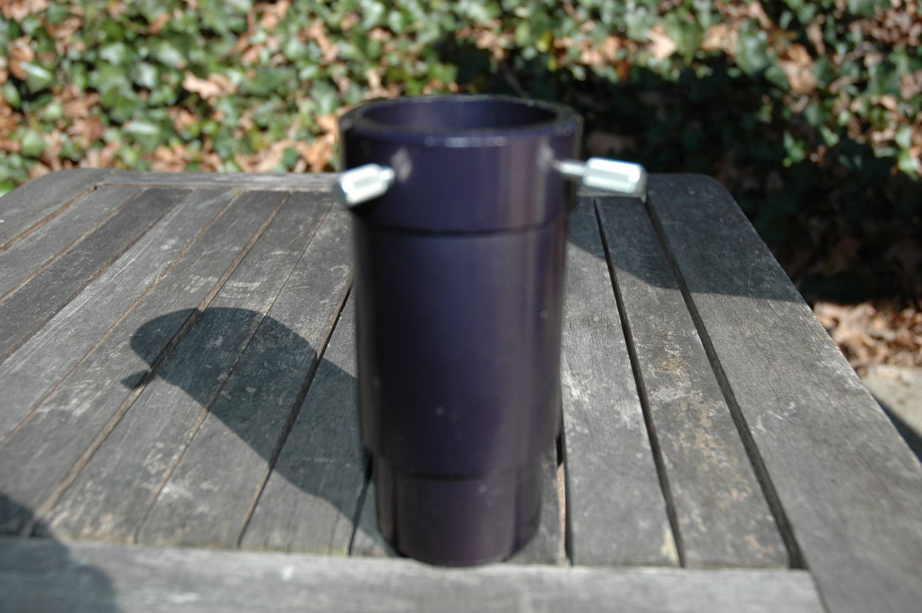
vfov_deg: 35.4
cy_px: 306
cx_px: 461
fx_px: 960
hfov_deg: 51.3
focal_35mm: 38
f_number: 4
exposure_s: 1/500
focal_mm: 25
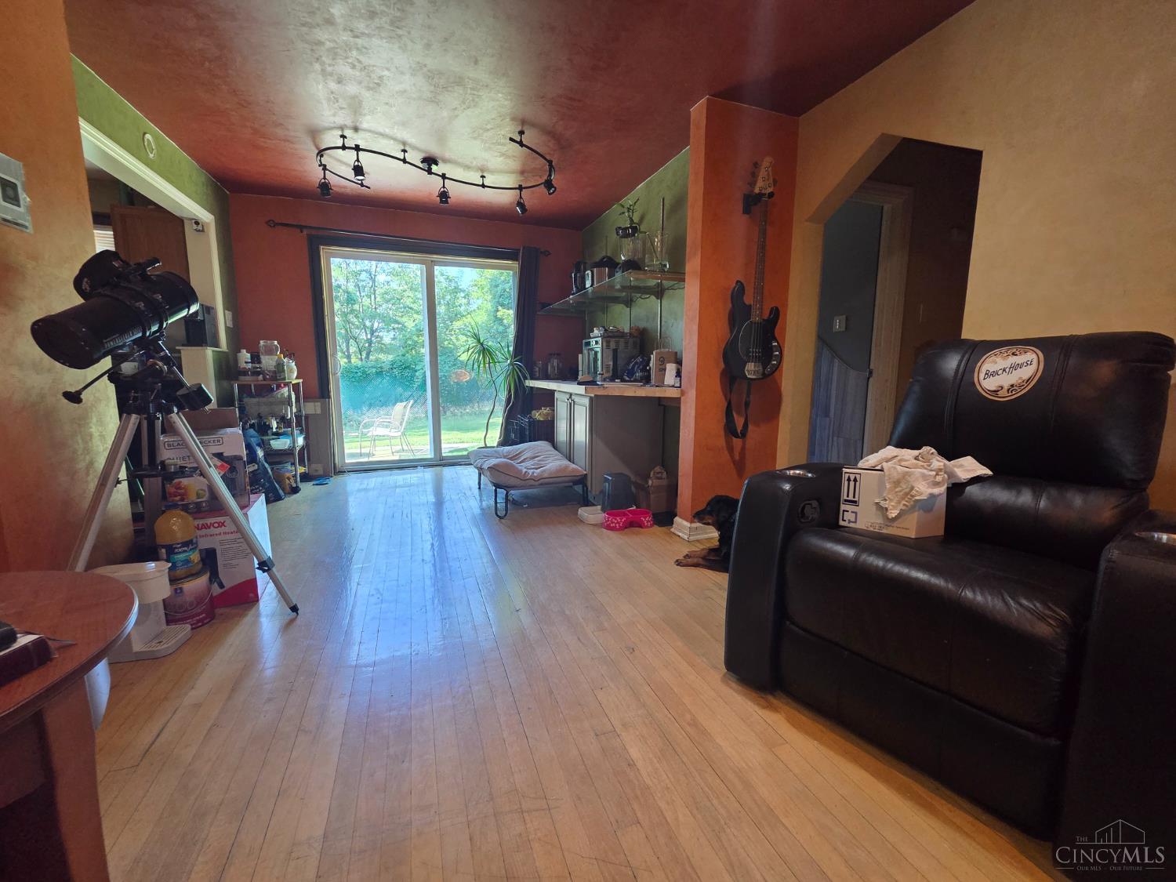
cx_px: 588
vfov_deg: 89.9
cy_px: 441
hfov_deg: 106.2
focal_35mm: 13
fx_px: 442
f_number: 2.2
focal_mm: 2.2
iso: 400
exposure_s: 1/60
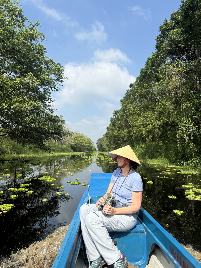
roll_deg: -1.2
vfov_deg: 71.6
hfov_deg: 56.8
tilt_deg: +6.7
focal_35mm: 24
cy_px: 134
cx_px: 100
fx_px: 186
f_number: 1.78
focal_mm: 6.76
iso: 80
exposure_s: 1/4950
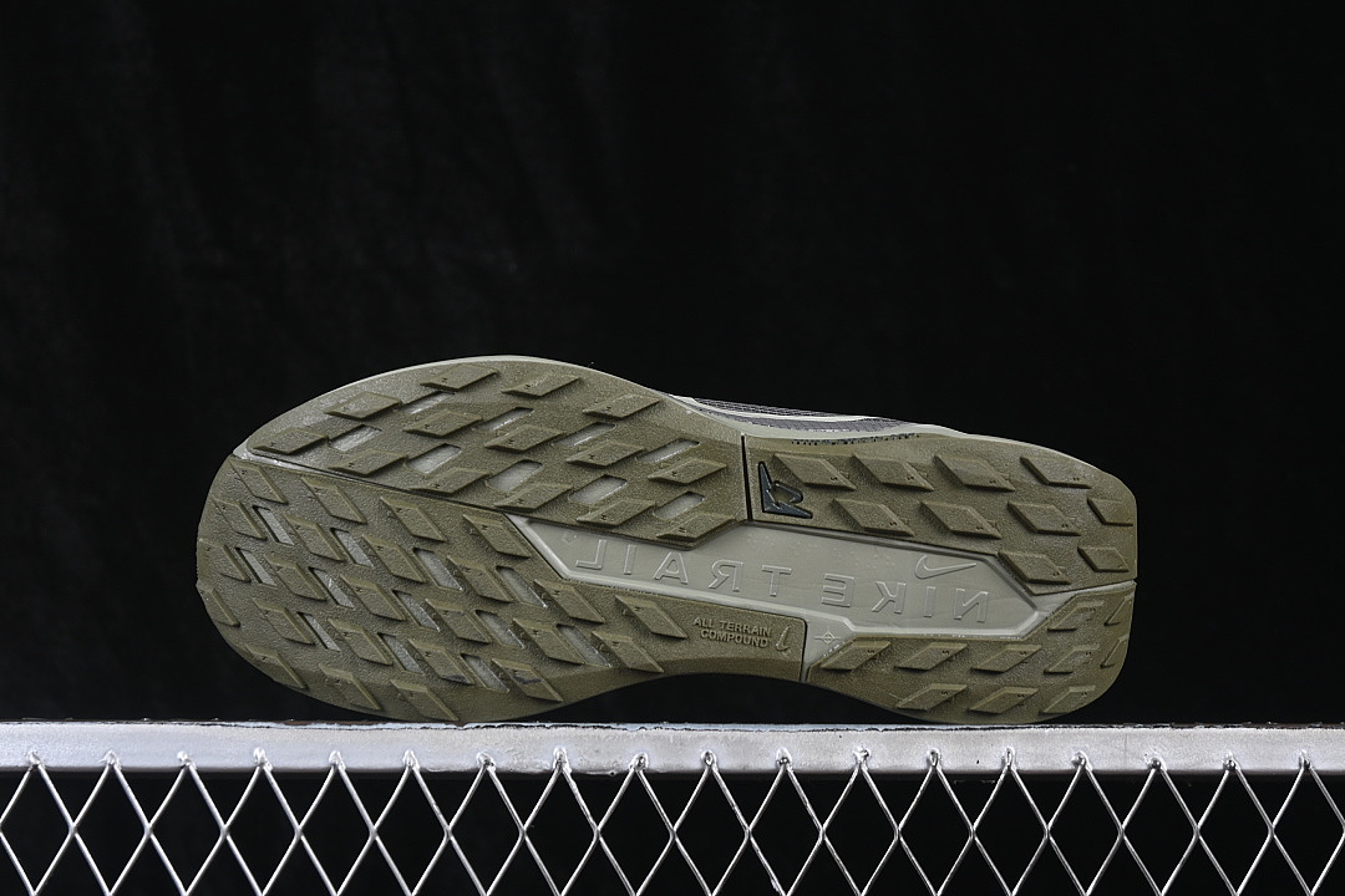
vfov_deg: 18.2
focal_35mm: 75
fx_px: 2802
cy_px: 448
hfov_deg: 27.0
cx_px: 672
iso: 160
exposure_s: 1/60
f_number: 6.3
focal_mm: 50
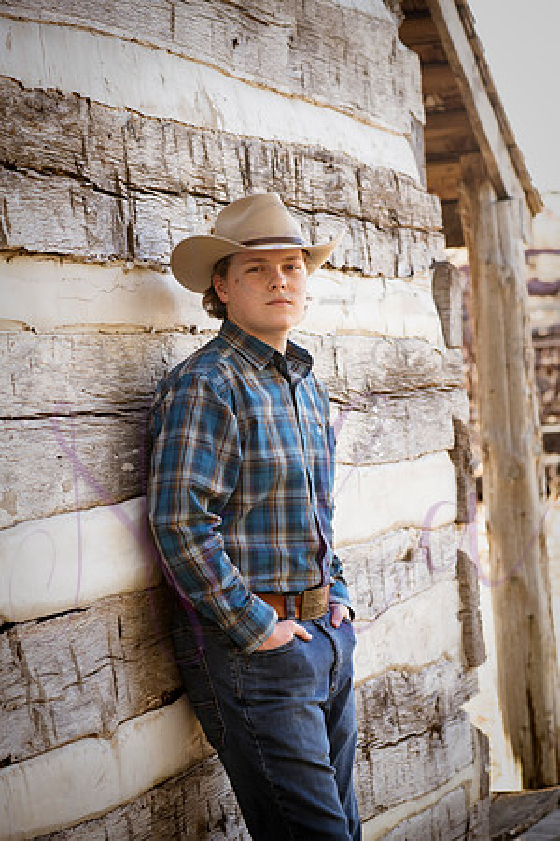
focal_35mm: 105
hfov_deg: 13.0
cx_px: 280
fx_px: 2450
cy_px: 420
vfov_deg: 19.5
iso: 800
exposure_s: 1/250
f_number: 6.3
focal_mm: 105
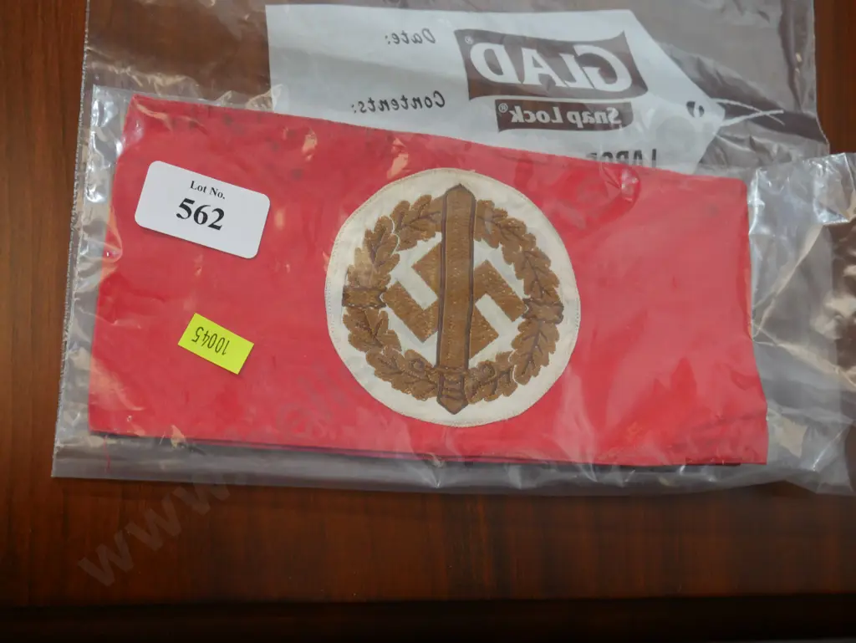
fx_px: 1188
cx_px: 428
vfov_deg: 30.3
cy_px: 322
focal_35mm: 48
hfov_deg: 39.6
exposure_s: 1/60
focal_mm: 24
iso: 1000
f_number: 5.2
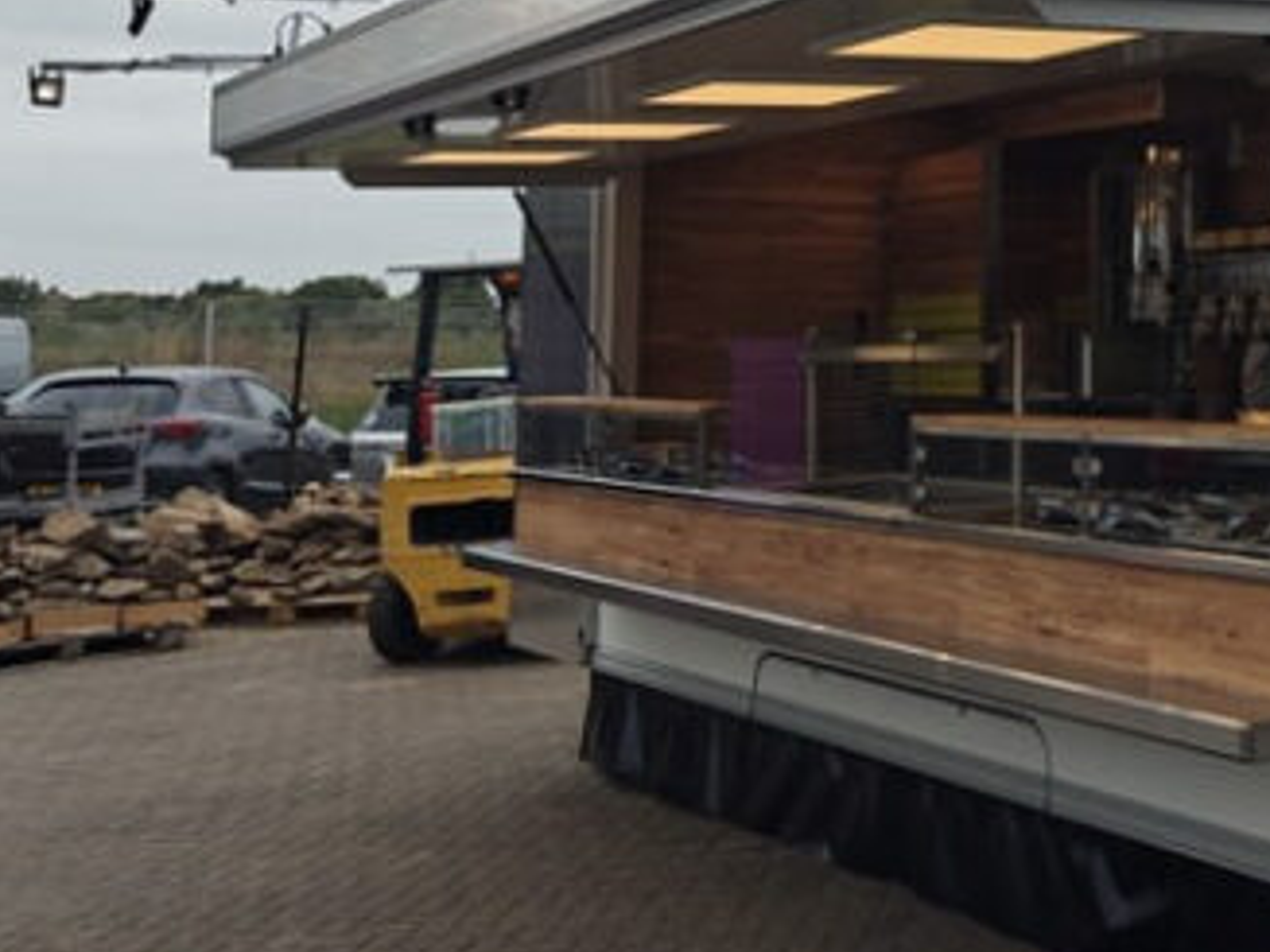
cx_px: 1414
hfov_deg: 31.4
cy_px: 109
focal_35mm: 54
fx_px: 1980
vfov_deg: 26.2
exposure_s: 1/807
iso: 50
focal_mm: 6.06
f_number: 1.6
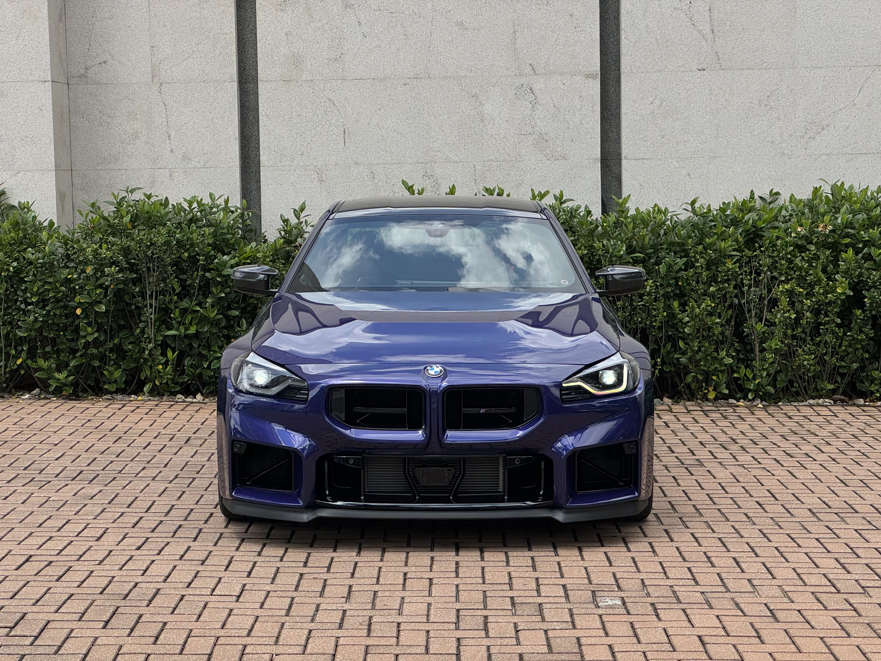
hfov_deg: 25.3
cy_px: 330
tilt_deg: -4.7
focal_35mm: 77
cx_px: 440
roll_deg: +1.5
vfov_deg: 19.1
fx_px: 1960
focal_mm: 9
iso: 25
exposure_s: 1/649
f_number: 2.8
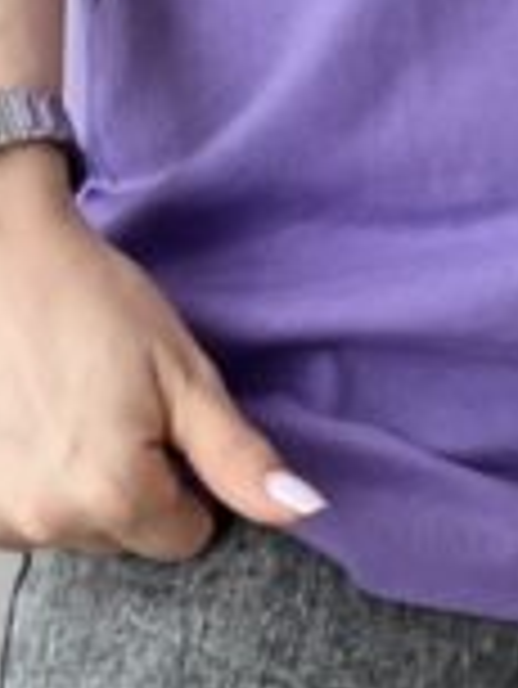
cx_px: 410
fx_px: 10261
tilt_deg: -16.3
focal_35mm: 515
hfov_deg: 2.9
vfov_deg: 3.8
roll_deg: +5.8
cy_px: -562
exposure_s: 1/100
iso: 160
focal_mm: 9
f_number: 2.8
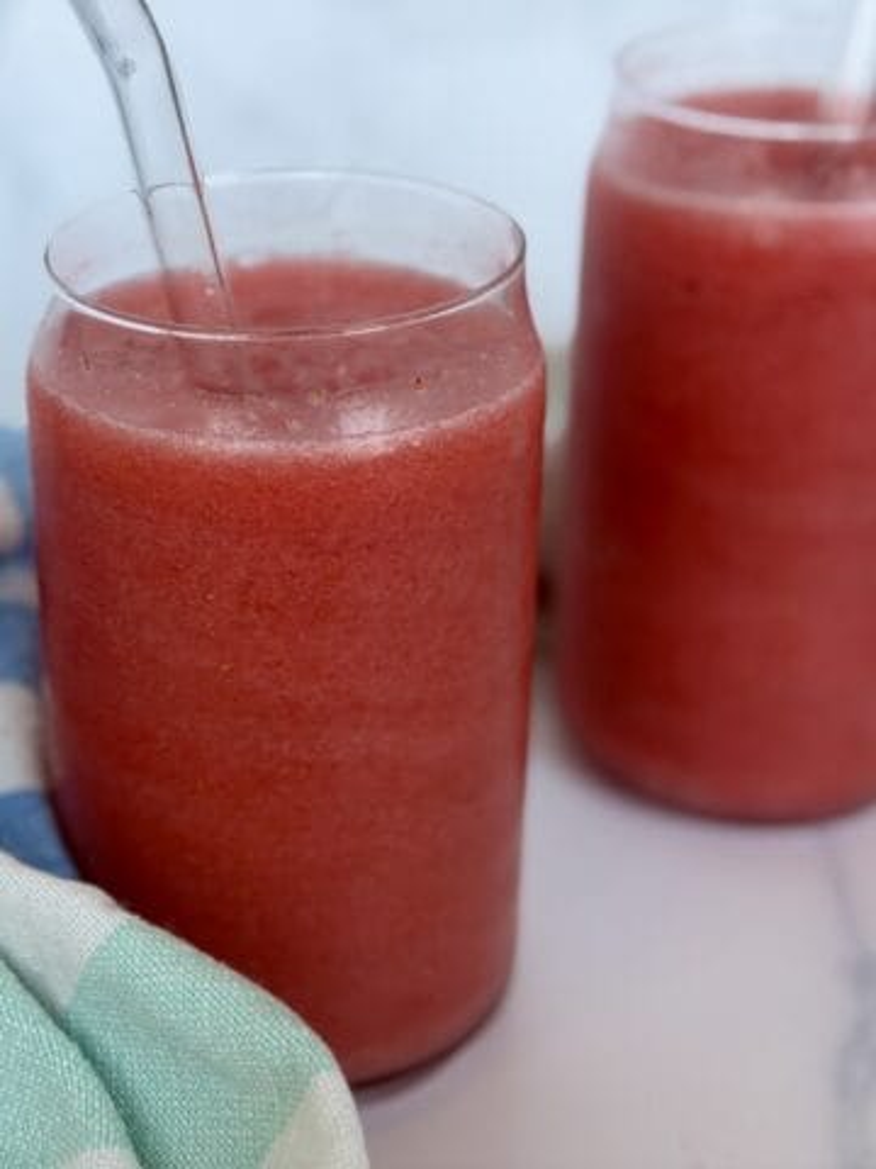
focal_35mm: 48
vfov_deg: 39.7
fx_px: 1620
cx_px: 438
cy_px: 584
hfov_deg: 30.3
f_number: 1.78
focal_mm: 6.76
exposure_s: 1/120
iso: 64
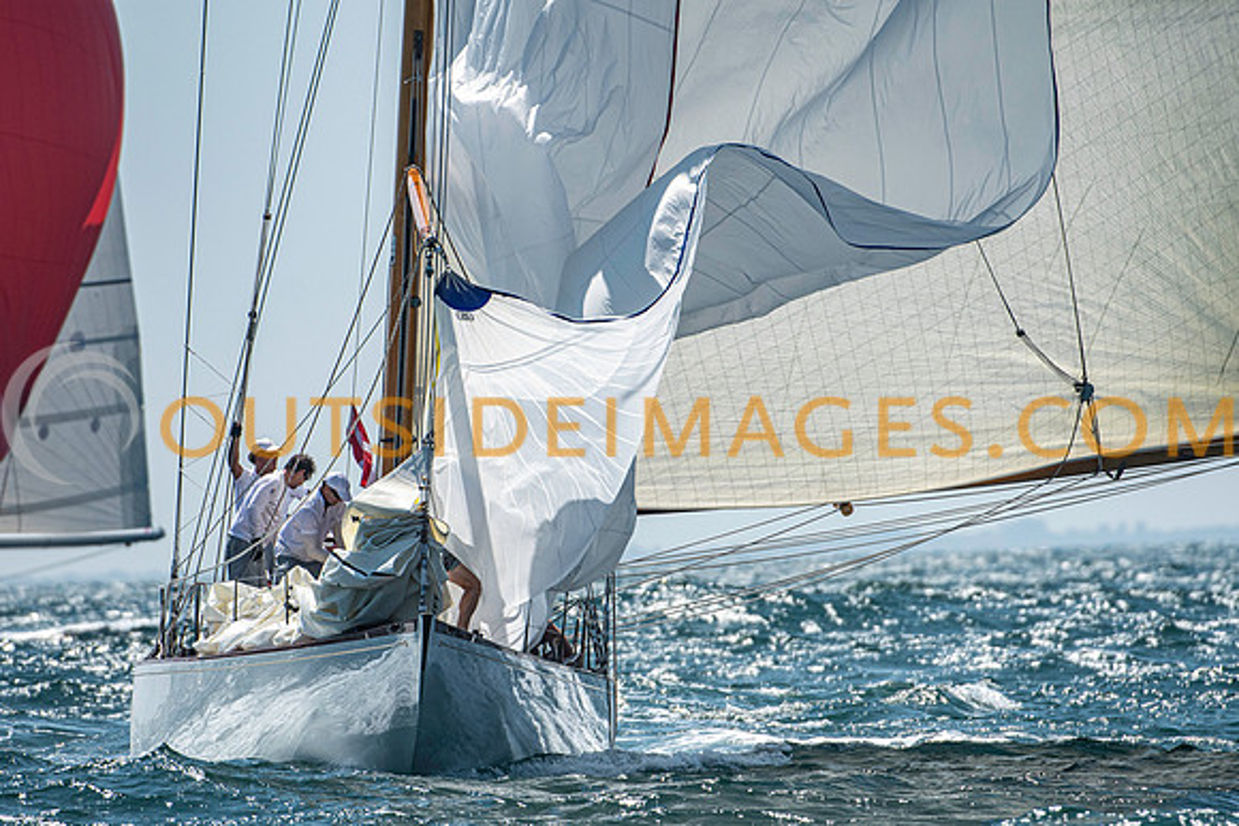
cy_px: 413
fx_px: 19621
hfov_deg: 3.6
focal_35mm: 570
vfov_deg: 2.4
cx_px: 620
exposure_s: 1/3200
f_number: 5.6
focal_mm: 380
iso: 400
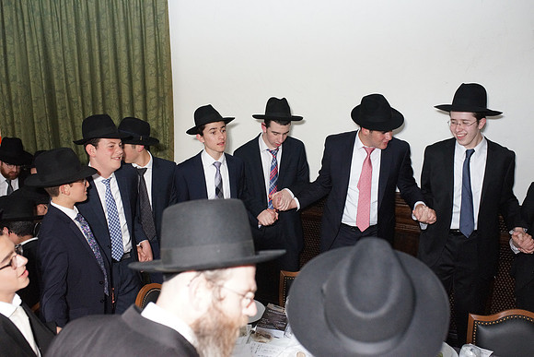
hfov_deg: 54.4
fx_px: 519
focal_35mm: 35
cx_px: 267
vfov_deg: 37.9
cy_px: 178
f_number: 3.5
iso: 3200
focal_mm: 35
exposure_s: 1/80
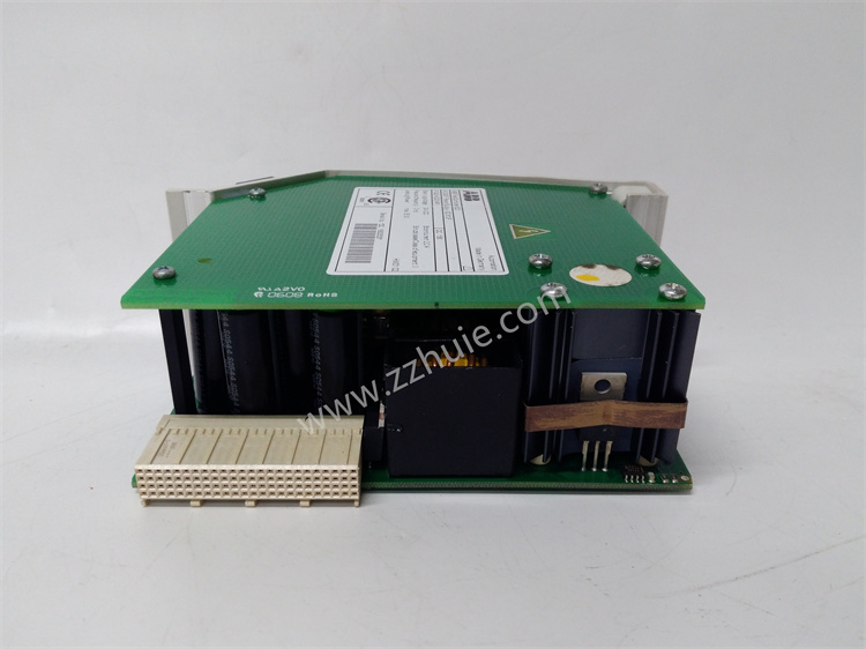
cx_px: 433
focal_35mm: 27
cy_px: 324
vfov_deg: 51.3
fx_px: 675
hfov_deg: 65.3
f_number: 2
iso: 199
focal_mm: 3.79
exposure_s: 1/33
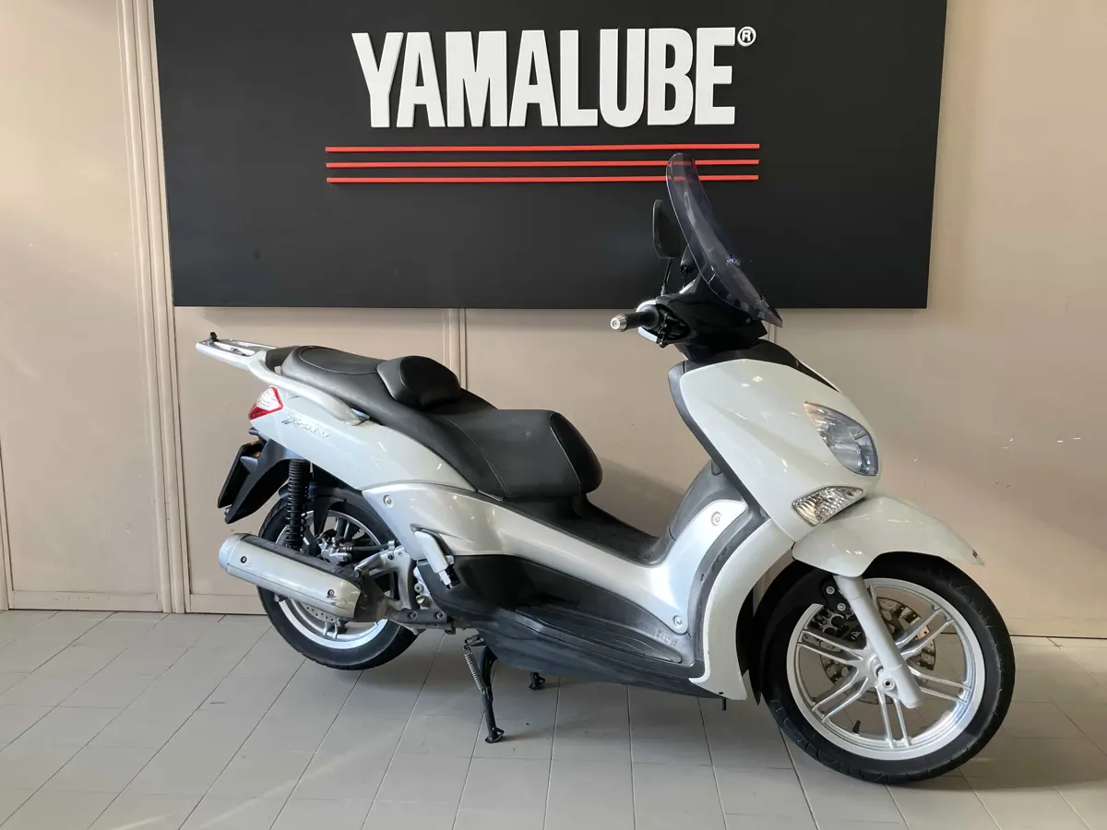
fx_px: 895
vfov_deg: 49.7
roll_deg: -0.1
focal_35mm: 28
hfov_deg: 63.4
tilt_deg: -9.2
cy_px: 415
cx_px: 554
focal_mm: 3.99
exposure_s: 1/121
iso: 64
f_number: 1.8
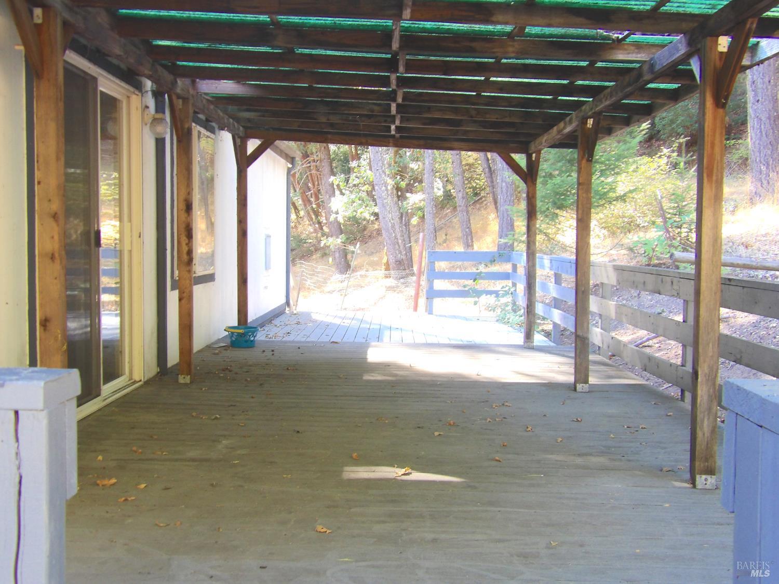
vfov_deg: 36.8
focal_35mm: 39
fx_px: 878
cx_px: 390
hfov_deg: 47.9
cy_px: 292
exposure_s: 1/33
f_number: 3.7
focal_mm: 7
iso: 150
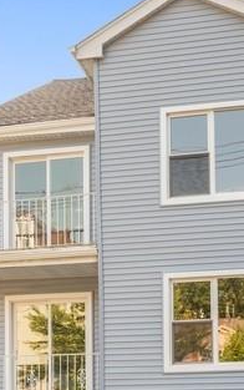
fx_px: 808
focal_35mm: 76
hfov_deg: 17.1
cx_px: 86
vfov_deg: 26.4
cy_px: 335
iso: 200
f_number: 13
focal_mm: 26
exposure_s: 1/40
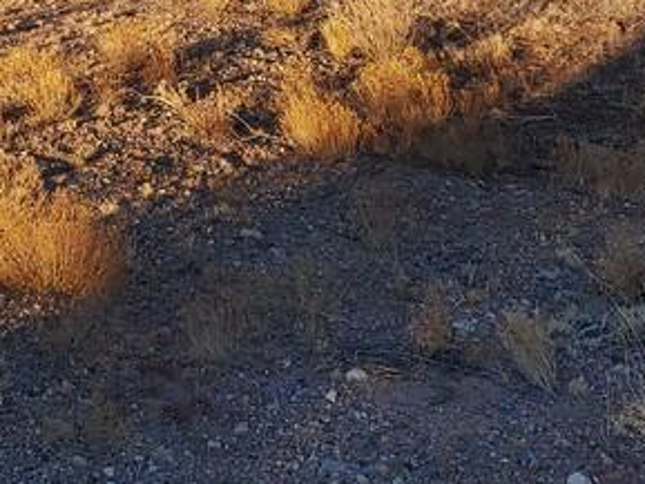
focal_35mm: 82
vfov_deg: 17.5
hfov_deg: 23.6
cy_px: -25
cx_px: 179
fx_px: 1529
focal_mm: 4.23
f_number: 1.5
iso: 50
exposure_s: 1/1220
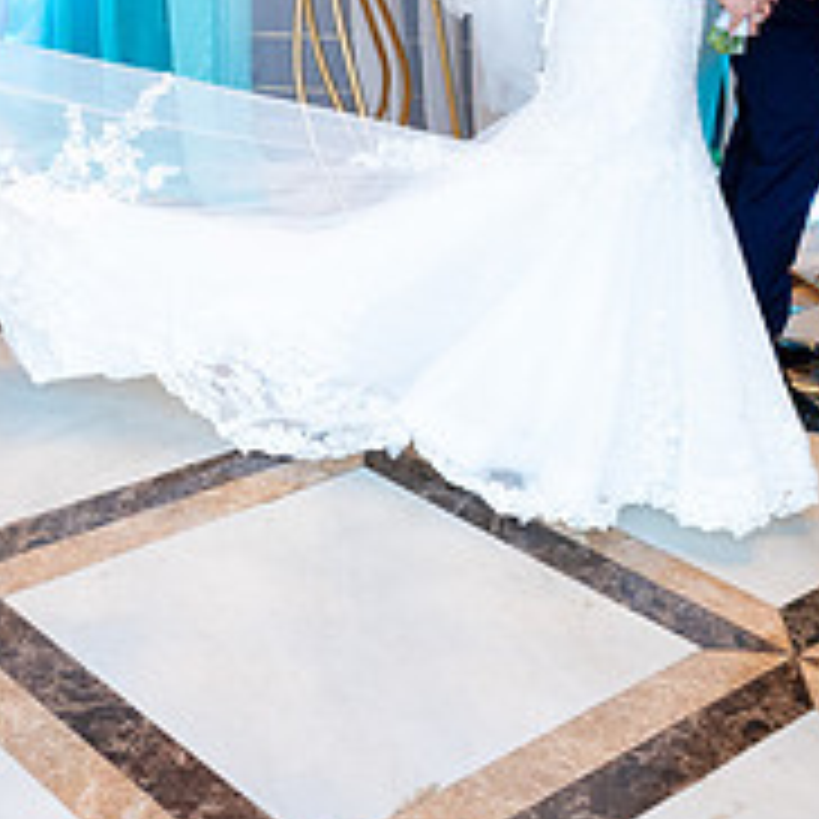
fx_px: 1740
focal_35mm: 65
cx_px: 315
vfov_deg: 25.7
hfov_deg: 26.4
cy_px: 101
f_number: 5.6
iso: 2500
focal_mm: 24
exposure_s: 1/250
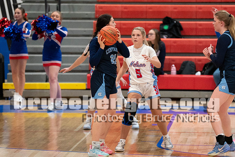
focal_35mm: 307
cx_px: 156
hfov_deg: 6.7
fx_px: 2006
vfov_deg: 4.5
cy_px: 62
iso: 5000
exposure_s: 1/1000
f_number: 2.8
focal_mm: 200
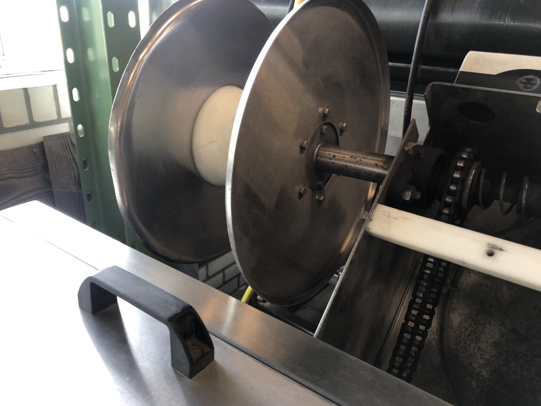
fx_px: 453
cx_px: 275
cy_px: 202
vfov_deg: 48.2
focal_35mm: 29
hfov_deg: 61.6
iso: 40
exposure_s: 1/33
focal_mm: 4
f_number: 1.8
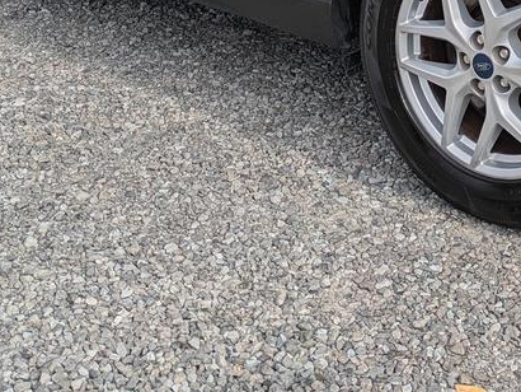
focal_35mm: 78
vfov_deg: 17.3
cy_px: -167
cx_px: 494
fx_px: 1175
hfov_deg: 24.1
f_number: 1.89
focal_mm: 5.43
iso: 43
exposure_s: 1/1513
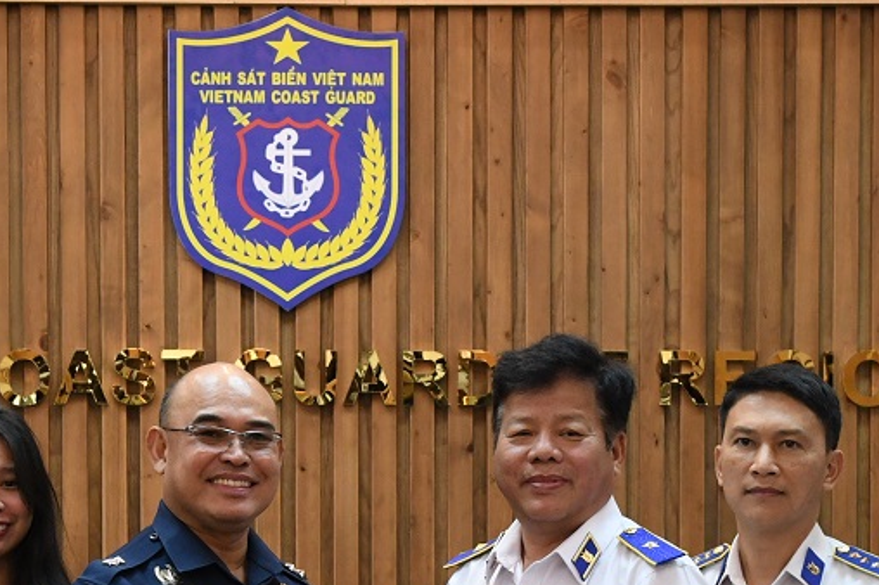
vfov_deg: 7.8
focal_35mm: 174
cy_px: 637
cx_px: 365
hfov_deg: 11.8
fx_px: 4246
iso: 1600
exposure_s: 1/60
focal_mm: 46
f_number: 5.6
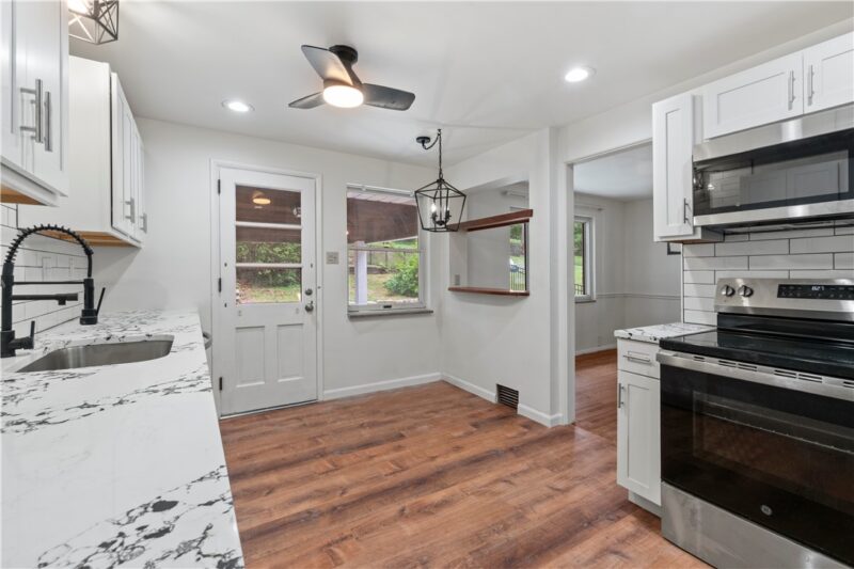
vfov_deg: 77.3
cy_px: 284
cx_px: 427
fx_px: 356
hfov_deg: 100.4
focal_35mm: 15
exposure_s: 1/5
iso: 250
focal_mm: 10
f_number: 9
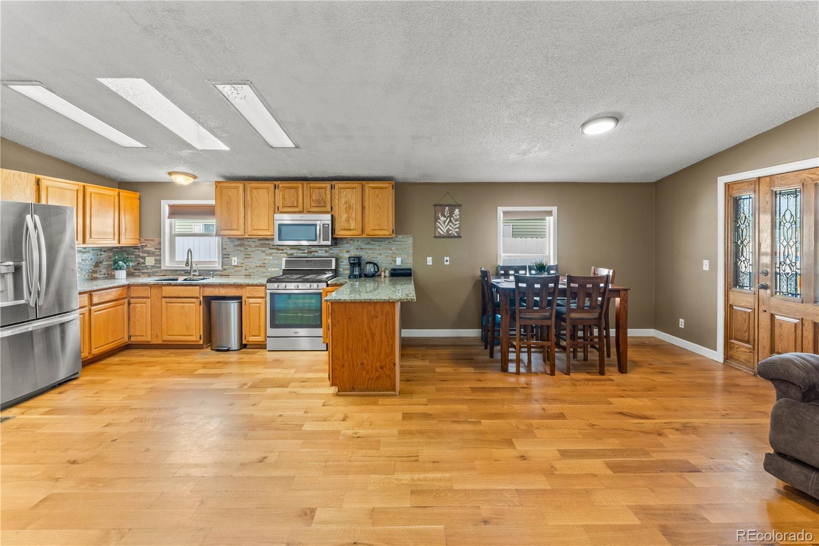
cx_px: 410
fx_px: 341
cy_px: 273
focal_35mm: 15
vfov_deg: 77.3
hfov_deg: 100.4
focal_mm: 10
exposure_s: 1
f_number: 10
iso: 200
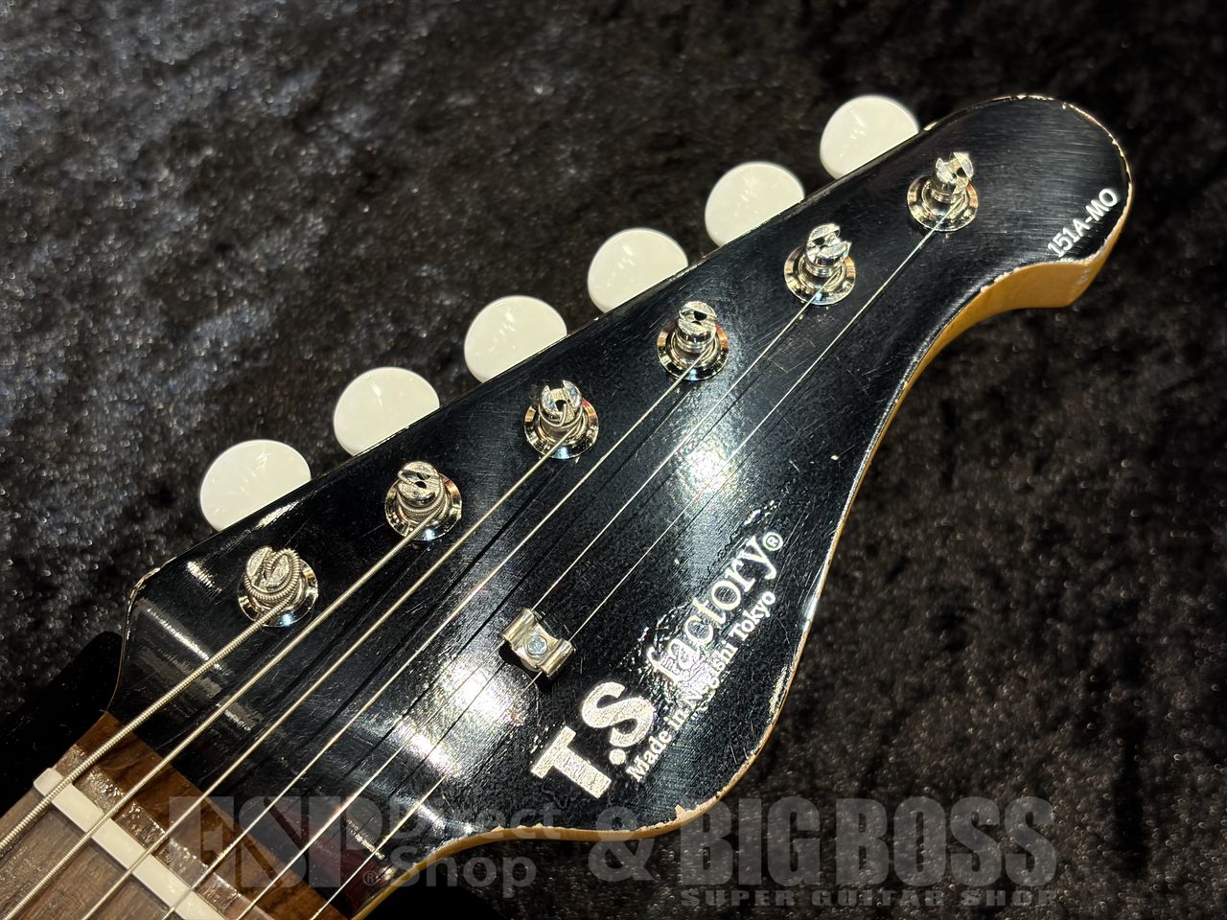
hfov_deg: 36.8
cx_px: 614
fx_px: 1843
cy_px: 460
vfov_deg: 28.0
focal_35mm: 52
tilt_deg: -63.3
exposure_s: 1/40
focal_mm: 5.96
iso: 125
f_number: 1.6
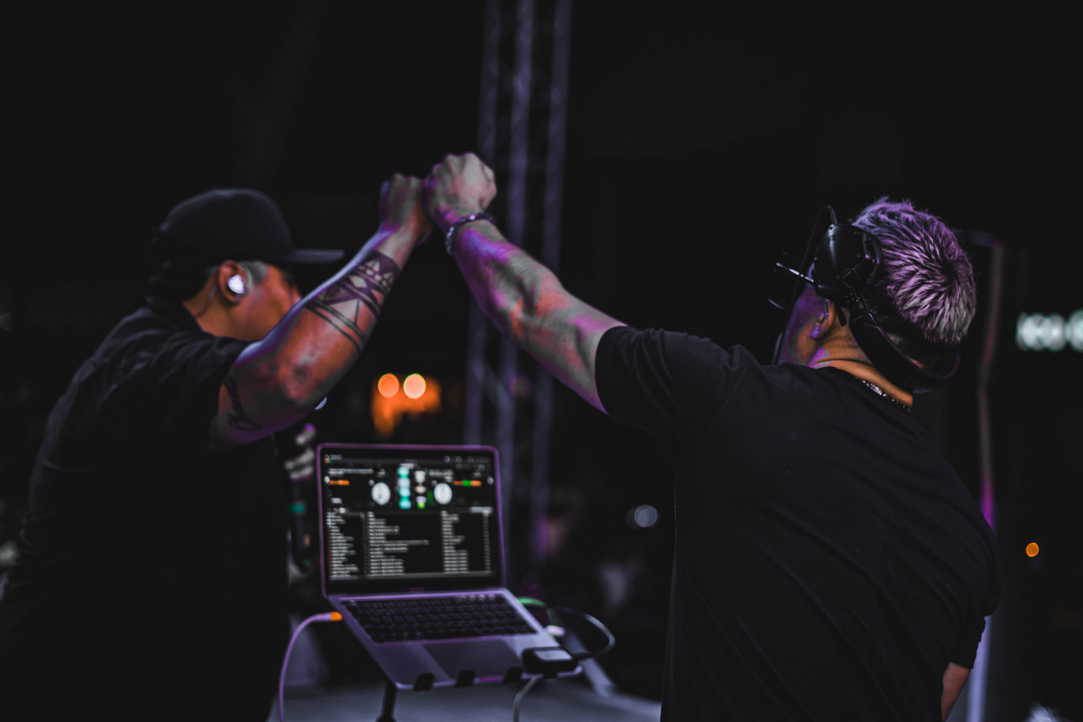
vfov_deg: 23.0
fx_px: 1775
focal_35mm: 59
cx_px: 616
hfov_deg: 33.9
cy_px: 399
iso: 250
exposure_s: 1/125
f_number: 1.8
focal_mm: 50
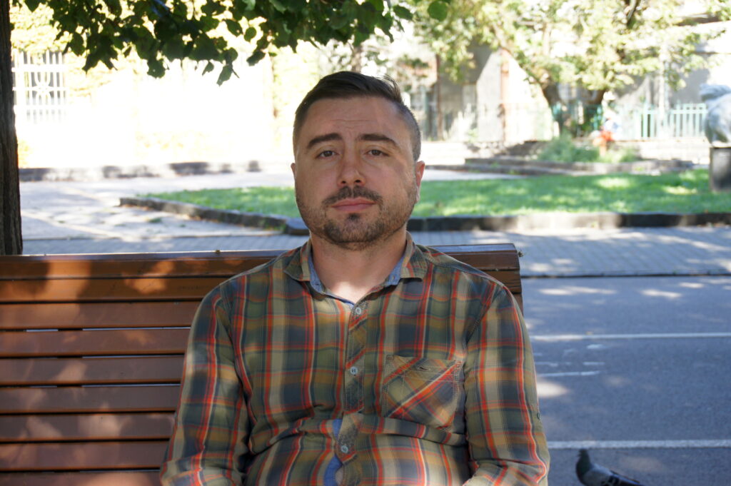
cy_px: 243
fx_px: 1217
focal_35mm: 60
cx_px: 366
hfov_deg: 33.4
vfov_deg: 22.6
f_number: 5.6
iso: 200
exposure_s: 1/80
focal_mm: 40
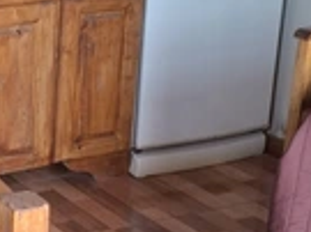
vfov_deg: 19.5
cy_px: 168
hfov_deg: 21.4
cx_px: -170
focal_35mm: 75
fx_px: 673
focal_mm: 5.54
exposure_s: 1/100
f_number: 1.8
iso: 200
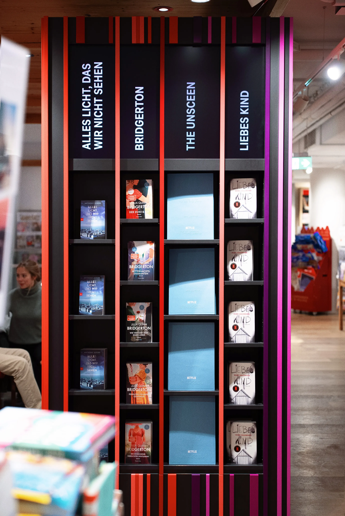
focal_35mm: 52
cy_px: 258
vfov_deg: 38.2
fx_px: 746
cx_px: 172
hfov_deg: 26.0
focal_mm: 52
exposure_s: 1/100
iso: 500
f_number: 2.8
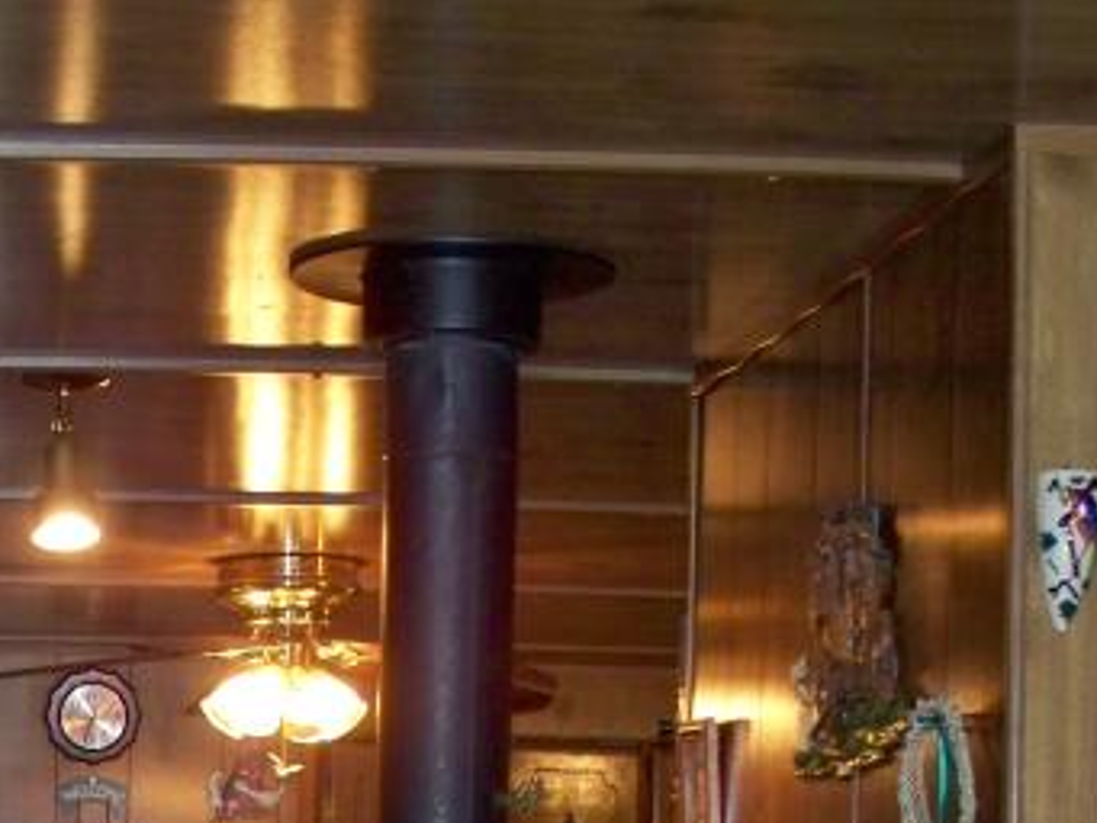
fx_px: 3329
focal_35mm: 105
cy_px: 1231
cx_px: -80
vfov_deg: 13.3
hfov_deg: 18.1
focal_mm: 7.54
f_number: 2.8
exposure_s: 1/30
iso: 200
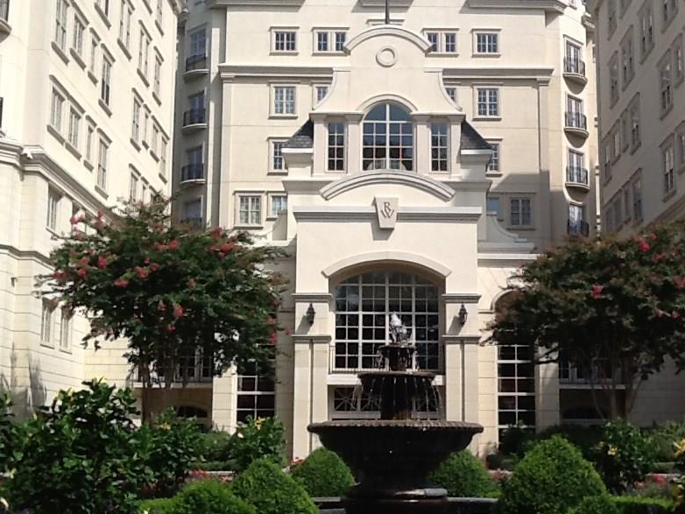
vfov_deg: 27.0
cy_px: 287
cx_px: 386
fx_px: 1069
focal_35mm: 54
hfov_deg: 35.5
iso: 40
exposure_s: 1/1215
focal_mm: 2.03
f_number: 2.4
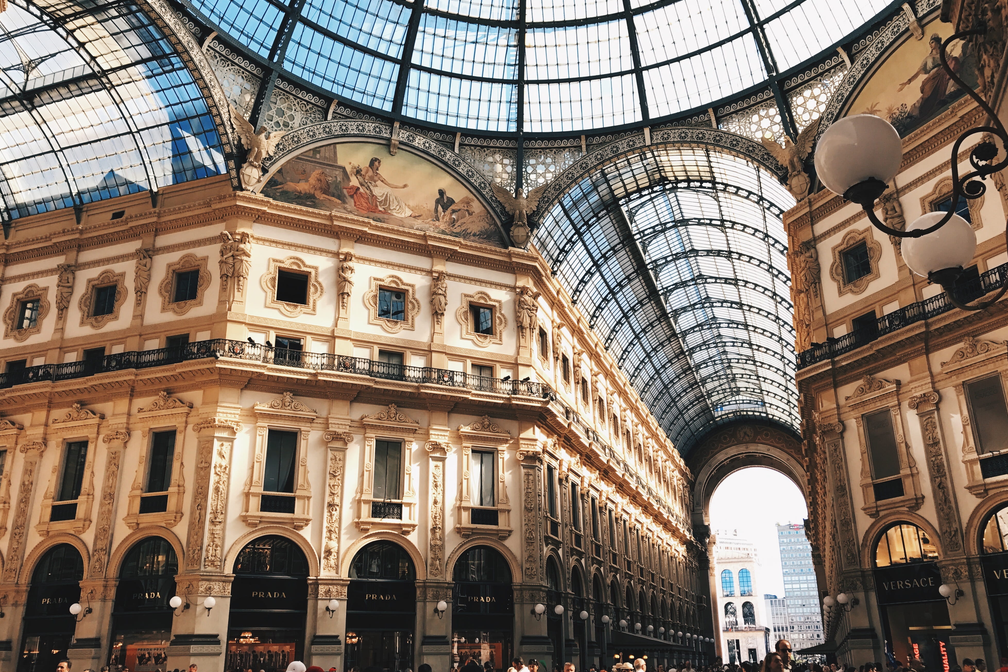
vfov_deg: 43.6
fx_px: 840
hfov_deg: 61.9
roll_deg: +1.3
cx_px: 511
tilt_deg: +20.4
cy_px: 366
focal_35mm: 30
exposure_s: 1/277
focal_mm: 3.99
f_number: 1.8
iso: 20
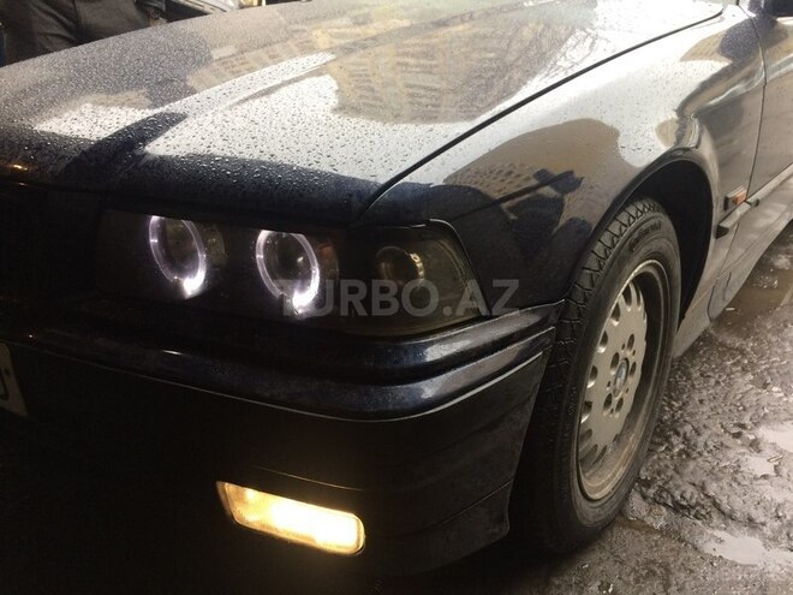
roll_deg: +1.4
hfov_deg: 61.7
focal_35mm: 29
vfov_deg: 48.2
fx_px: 664
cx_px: 396
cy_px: 298
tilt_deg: -22.2
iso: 50
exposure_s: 1/33
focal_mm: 4.15
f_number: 2.2
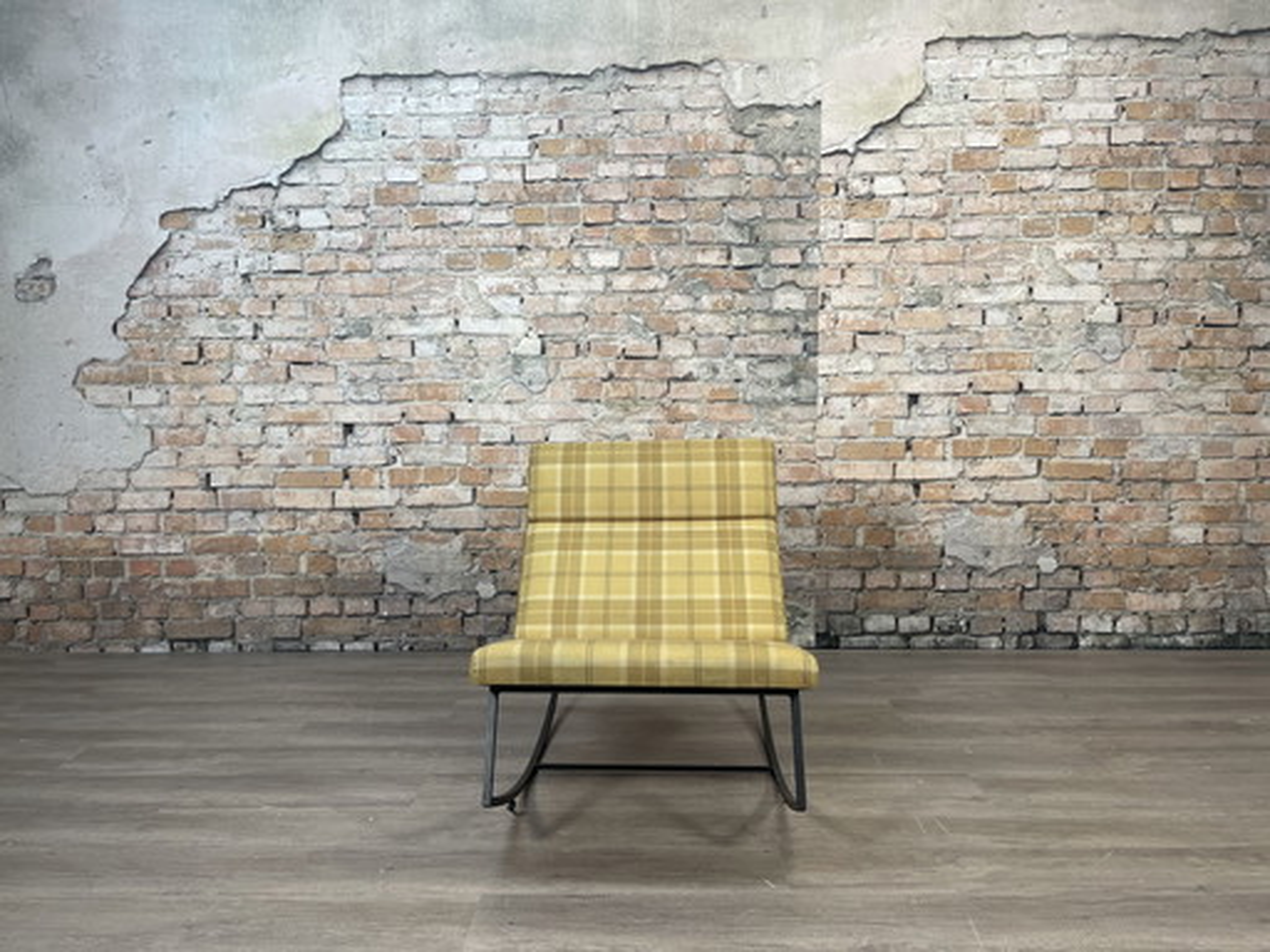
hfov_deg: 67.3
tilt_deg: -5.0
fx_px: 954
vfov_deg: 53.1
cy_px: 476
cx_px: 635
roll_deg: +0.2
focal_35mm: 26
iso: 125
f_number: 1.6
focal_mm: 5.1
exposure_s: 1/100
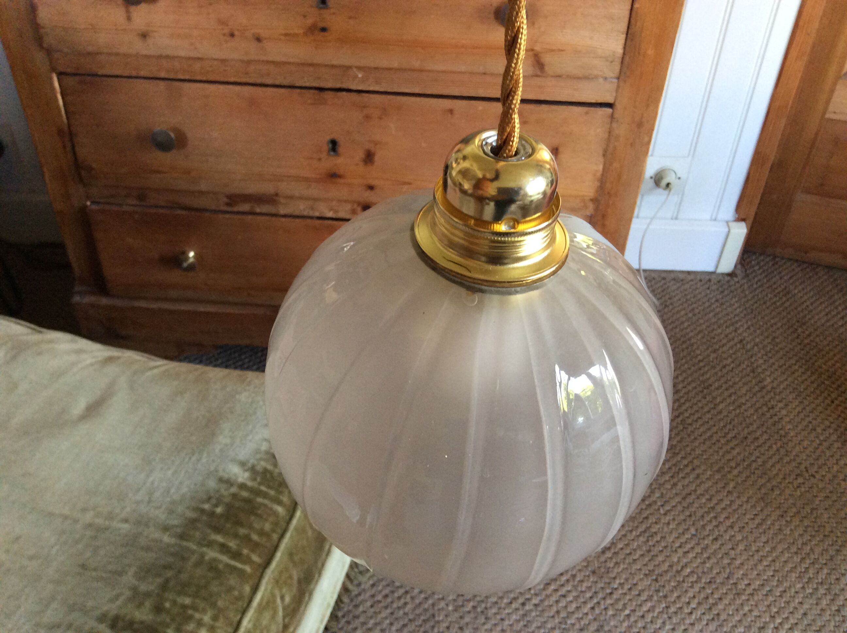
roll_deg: -0.7
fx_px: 782
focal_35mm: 32
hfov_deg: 56.9
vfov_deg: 44.1
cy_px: 316
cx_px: 424
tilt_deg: -40.8
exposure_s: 1/25
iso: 125
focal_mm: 3.3
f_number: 2.4
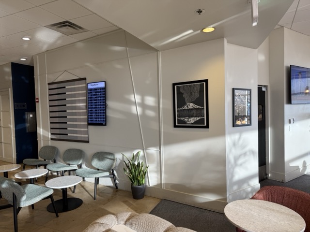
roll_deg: +2.8
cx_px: 155
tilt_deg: -4.9
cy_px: 116
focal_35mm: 24
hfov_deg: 71.6
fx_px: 215
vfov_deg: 56.8
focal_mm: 6.76
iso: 125
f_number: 1.78
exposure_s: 1/120
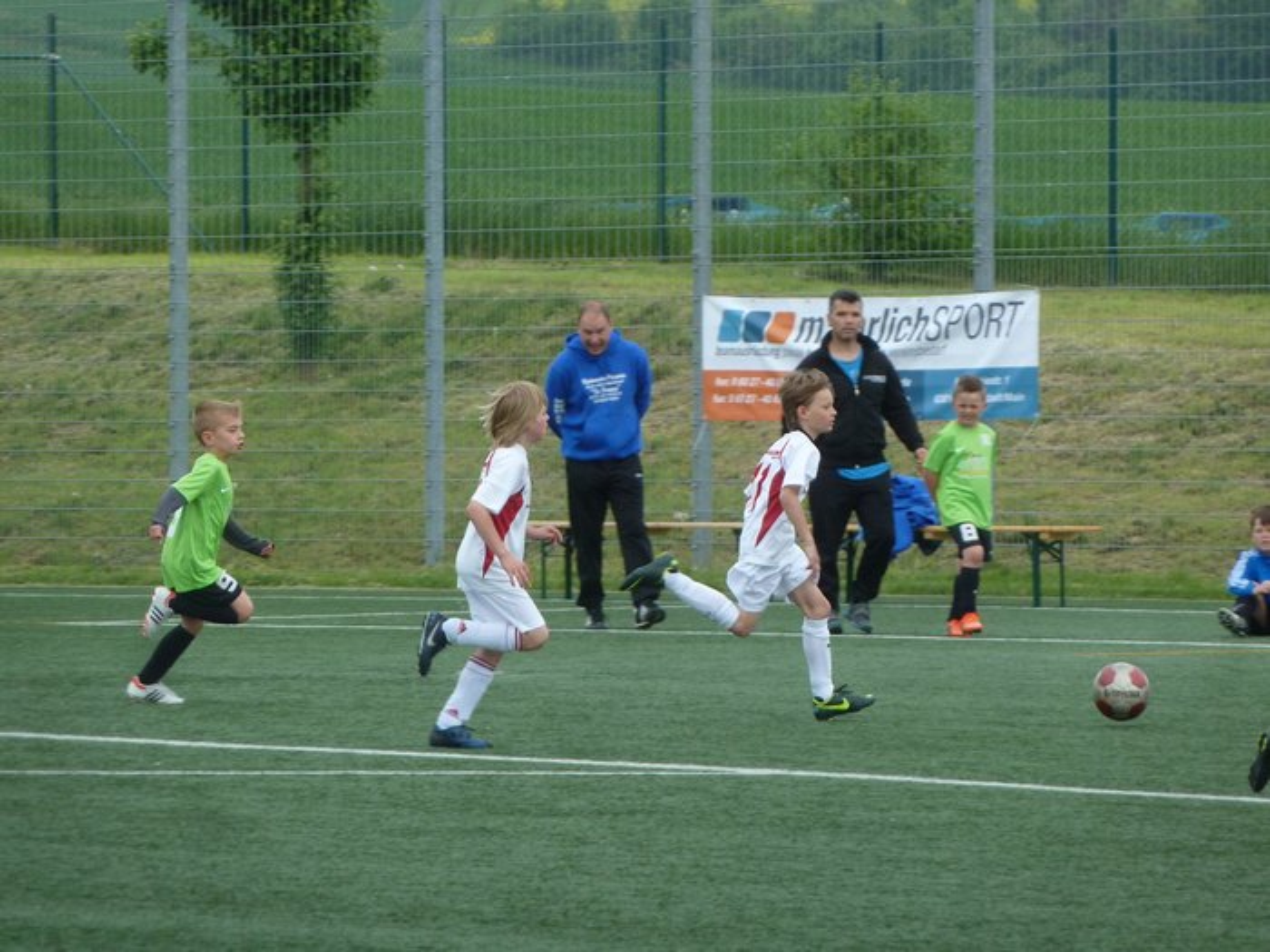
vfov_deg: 5.0
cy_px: 476
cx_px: 635
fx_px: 11006
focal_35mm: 300
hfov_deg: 6.6
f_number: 4.9
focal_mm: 49.2
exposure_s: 1/320
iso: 160
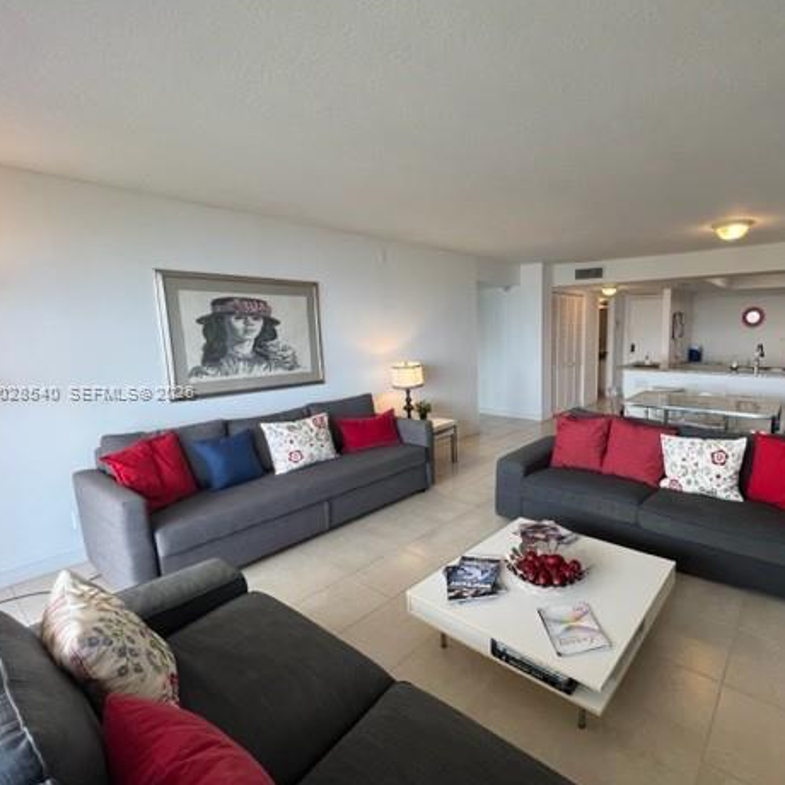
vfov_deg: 87.4
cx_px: 507
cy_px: 392
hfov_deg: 85.1
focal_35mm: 16
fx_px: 411
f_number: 1.8
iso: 80
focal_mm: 1.57
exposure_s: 1/99
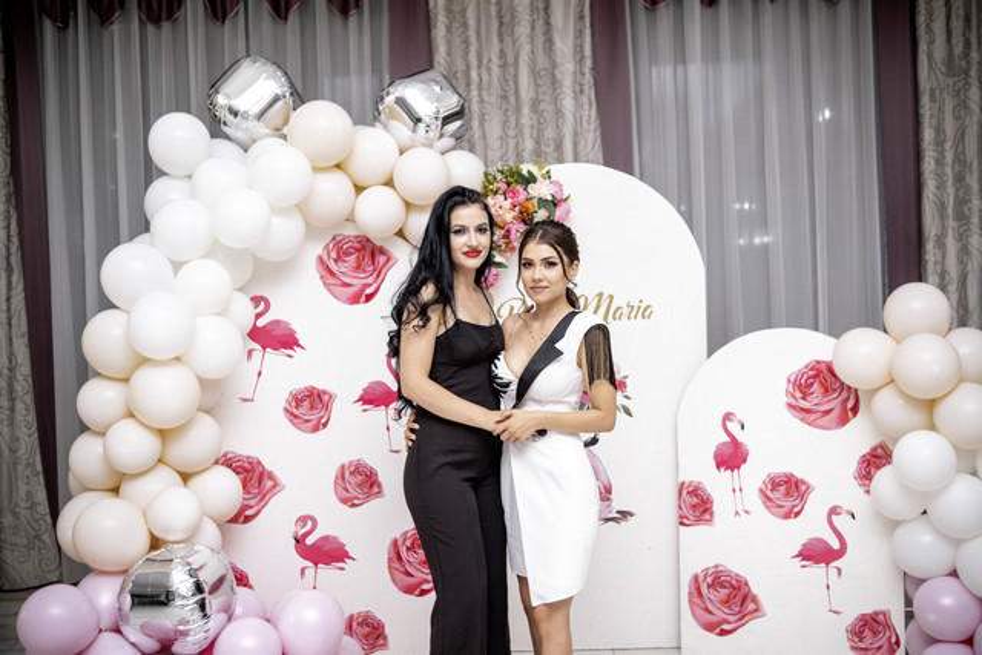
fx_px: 955
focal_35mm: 35
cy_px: 328
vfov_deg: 37.9
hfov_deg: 54.4
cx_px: 491
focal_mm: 23
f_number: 2
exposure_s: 1/160
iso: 800
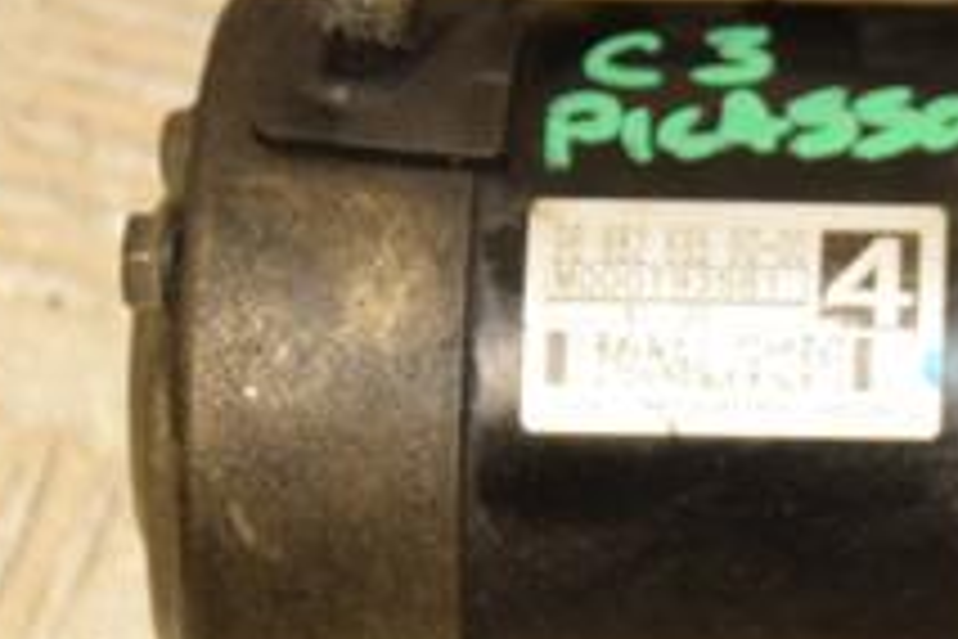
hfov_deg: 8.3
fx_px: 6519
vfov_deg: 5.6
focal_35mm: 245
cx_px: 1138
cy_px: 122
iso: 800
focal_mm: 58
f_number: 5
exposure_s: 1/160
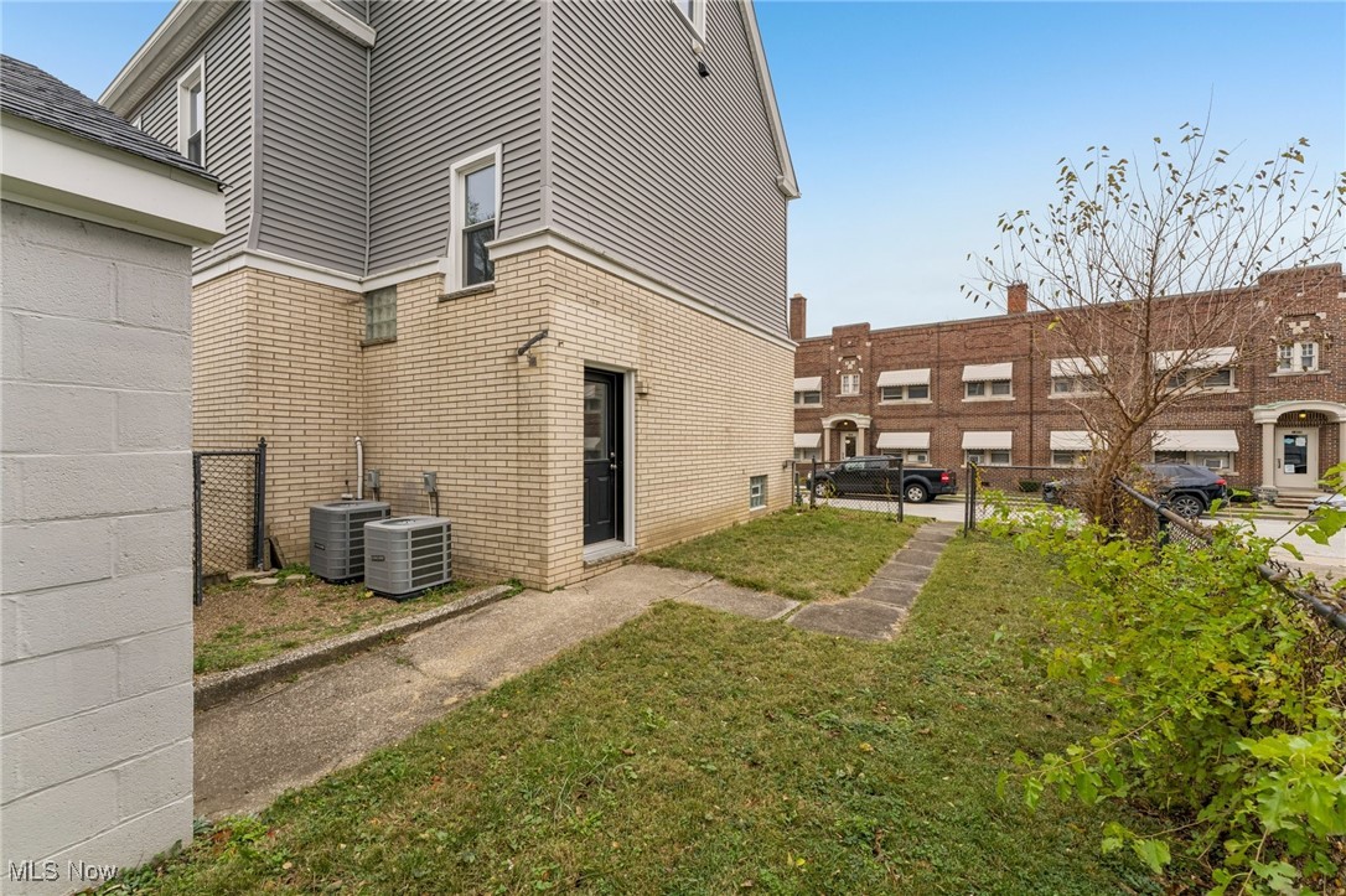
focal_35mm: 14
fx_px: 523
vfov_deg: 81.2
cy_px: 448
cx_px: 673
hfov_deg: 104.3
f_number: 8
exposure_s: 1/160
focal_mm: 14
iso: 200
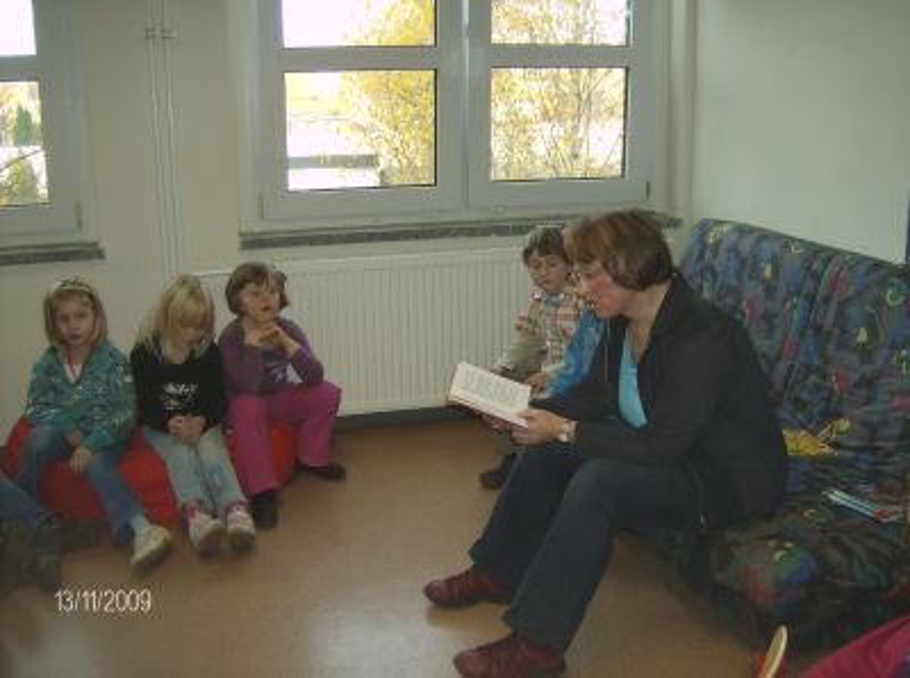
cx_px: 455
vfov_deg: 39.5
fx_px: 944
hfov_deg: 51.5
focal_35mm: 36
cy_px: 339
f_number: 2.8
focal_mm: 6
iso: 200
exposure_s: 1/60
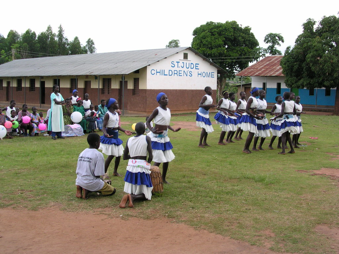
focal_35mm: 43
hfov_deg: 43.9
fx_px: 421
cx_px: 170
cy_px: 127
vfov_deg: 33.6
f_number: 2.9
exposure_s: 1/102
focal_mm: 6.6
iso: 100
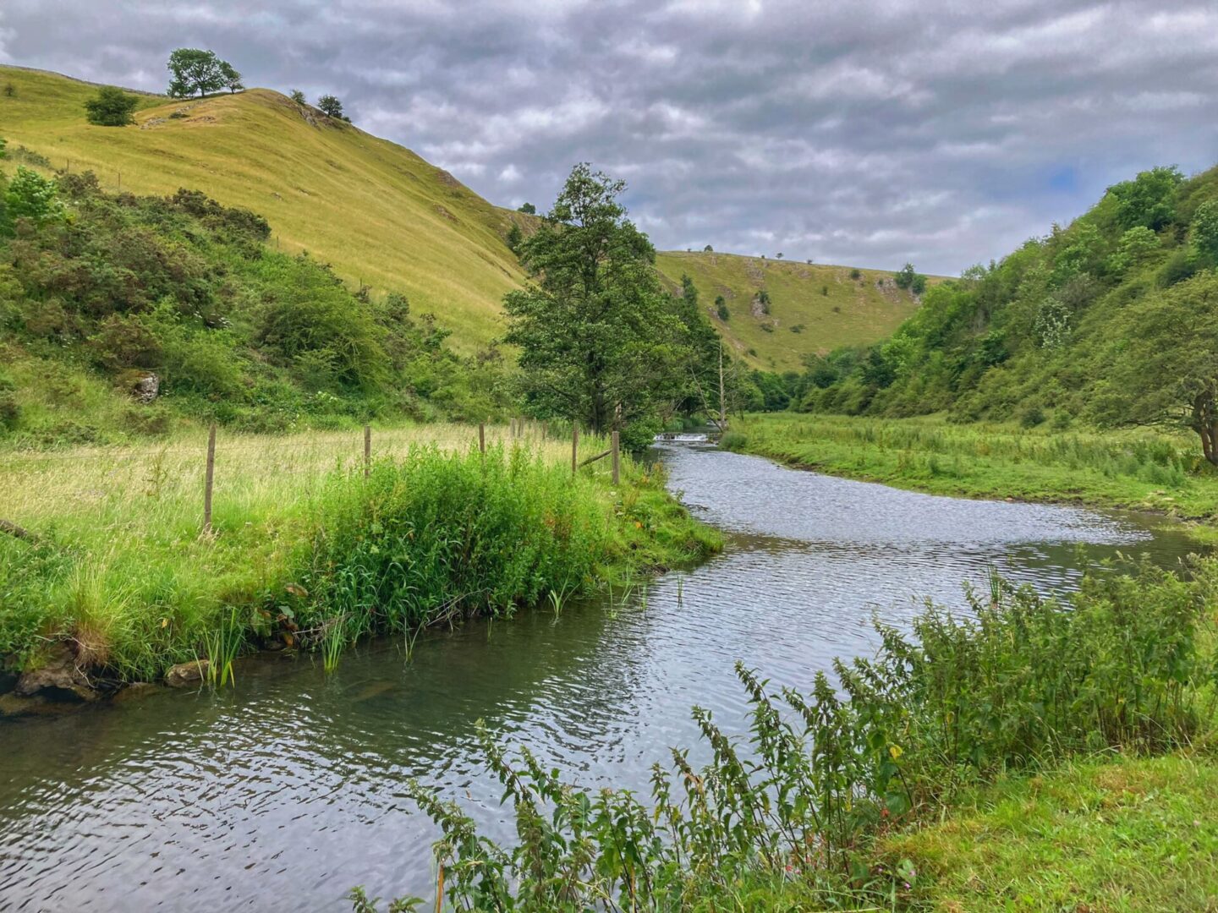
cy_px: 456
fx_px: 985
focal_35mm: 28
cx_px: 609
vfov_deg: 49.7
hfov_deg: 63.4
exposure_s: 1/1143
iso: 20
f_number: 1.8
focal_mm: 3.99
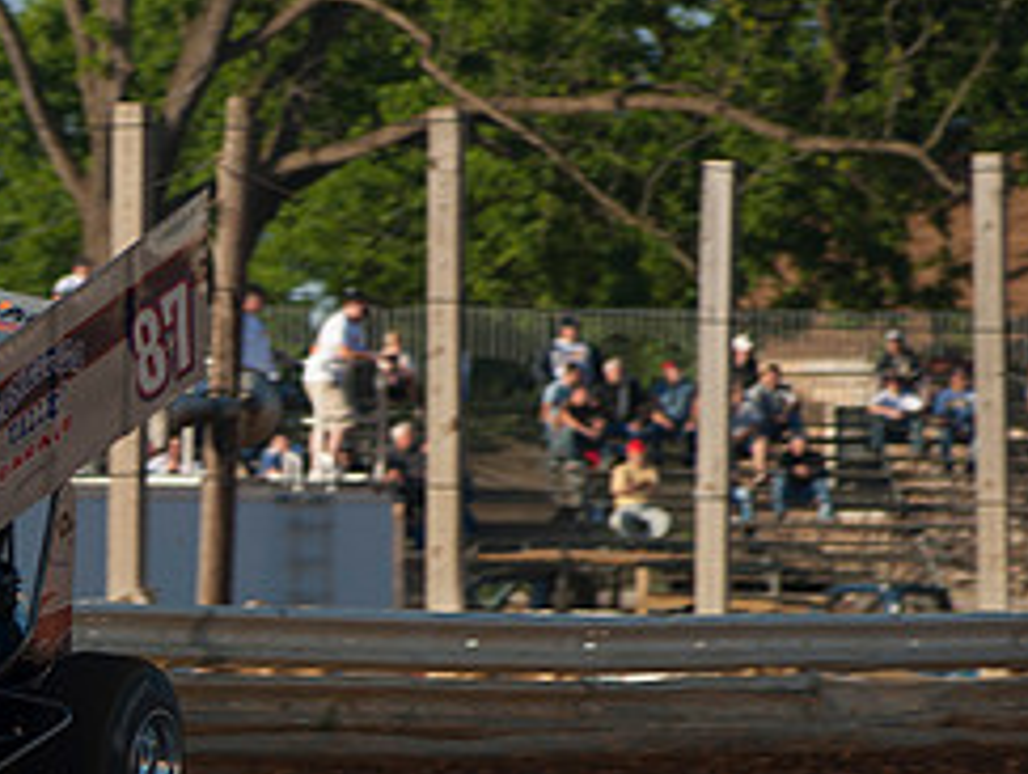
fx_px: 20462
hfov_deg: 2.9
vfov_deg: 2.2
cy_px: 715
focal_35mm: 688
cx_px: -123
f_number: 4
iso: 100
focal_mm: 200
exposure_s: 1/640
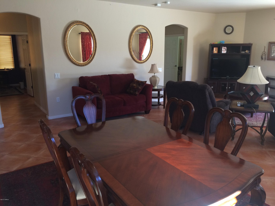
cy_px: 103
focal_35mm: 29
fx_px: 230
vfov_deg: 48.2
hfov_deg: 61.7
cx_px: 138
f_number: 2.2
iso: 100
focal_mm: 4.15
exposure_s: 1/30
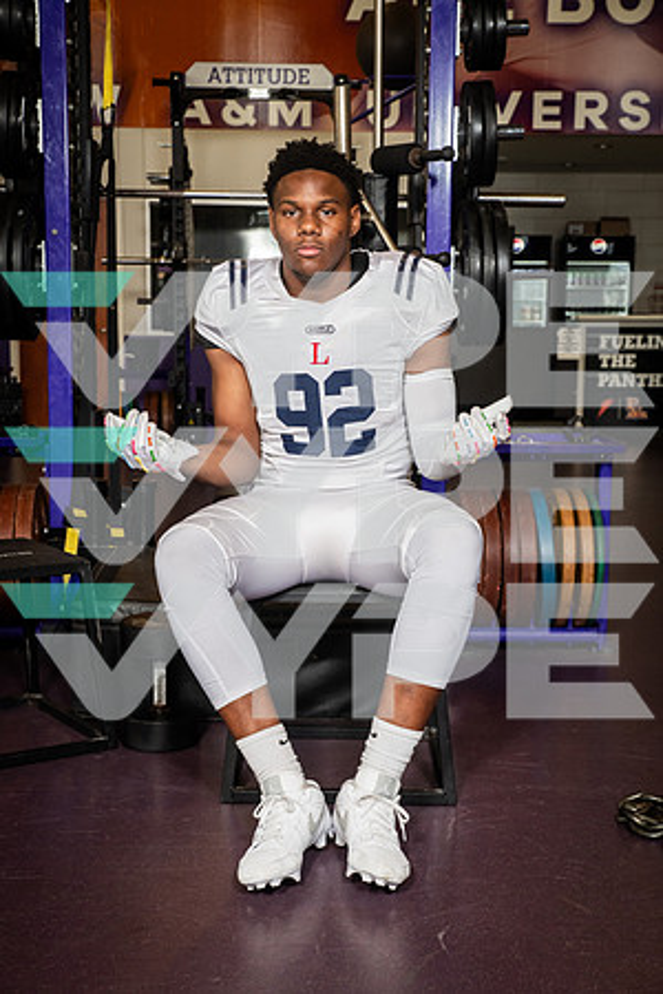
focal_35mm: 52
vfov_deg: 38.2
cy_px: 497
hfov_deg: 26.0
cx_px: 332
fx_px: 1436
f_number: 7.1
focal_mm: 52
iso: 800
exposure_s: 1/250
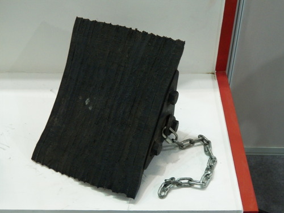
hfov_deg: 38.2
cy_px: 106
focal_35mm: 50
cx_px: 142
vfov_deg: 29.1
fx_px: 410
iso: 400
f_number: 3.2
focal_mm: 8.9
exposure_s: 1/40
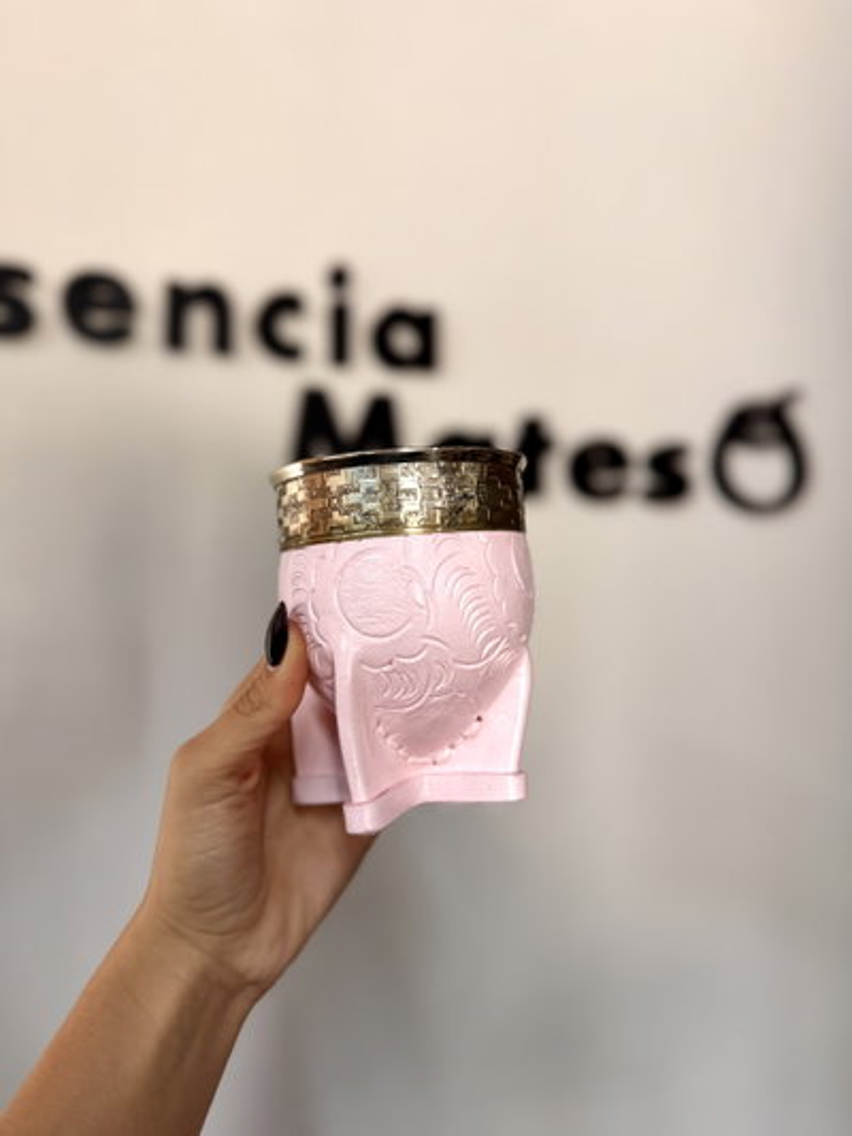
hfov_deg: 56.8
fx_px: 787
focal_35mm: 24
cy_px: 568
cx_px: 426
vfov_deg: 71.6
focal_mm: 6.76
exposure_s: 1/83
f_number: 1.78
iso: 200
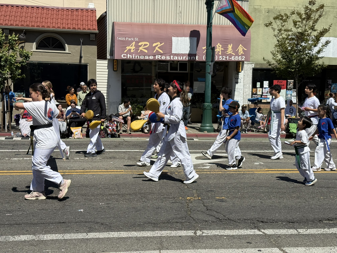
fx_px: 467
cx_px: 168
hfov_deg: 39.7
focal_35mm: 48
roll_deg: -2.0
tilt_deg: -4.4
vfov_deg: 30.3
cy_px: 126
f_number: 1.78
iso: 64
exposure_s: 1/5587
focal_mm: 6.76
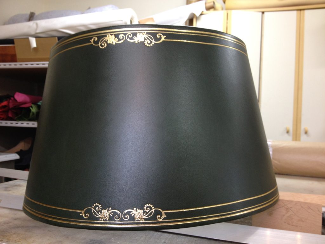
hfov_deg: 52.6
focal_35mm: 35
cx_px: 162
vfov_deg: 40.7
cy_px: 122
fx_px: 329
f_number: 2.4
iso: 80
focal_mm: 4.28
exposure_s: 1/20
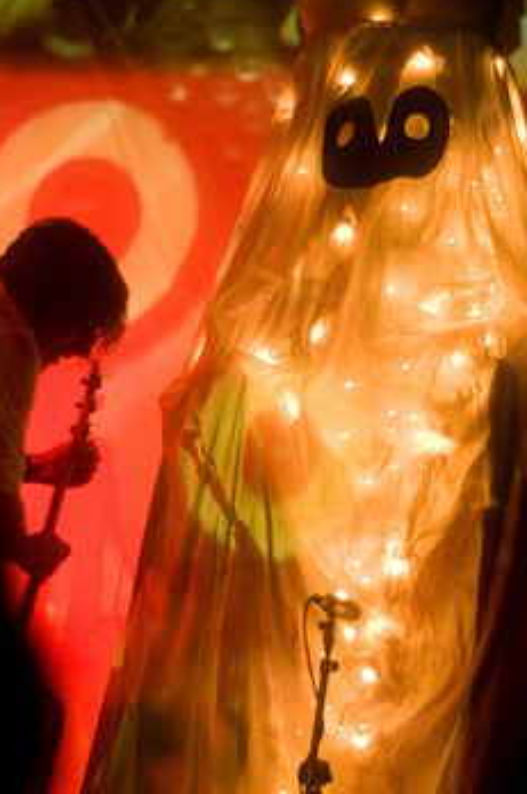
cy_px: 413
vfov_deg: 21.1
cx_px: 321
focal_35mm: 97
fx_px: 2136
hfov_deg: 14.1
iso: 1000
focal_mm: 50
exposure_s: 1/80
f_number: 1.8
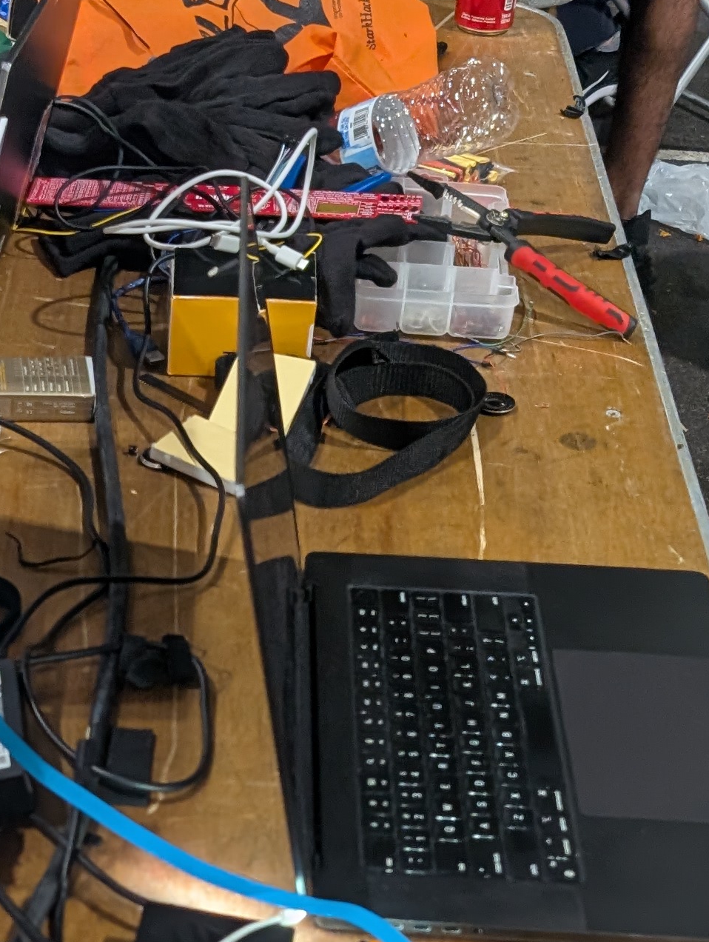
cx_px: 88
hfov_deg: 18.9
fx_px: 2097
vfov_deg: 24.2
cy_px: 938
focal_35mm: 77
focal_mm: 6.9
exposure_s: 1/120
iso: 454
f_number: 1.68
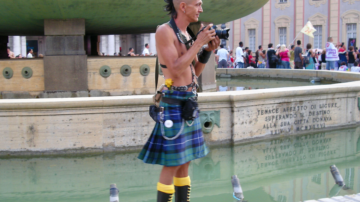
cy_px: 107
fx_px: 496
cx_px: 176
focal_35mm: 52
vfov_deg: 23.1
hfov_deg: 39.9
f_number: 2.8
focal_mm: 7.9
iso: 64
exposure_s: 1/23
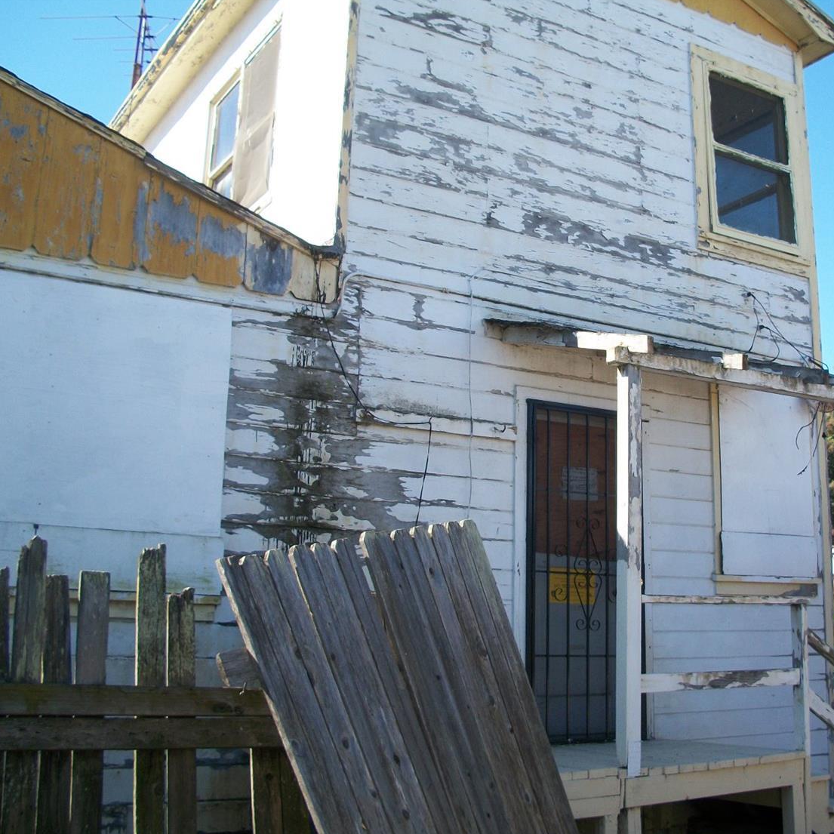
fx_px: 1145
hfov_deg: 39.7
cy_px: 420
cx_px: 530
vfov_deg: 40.0
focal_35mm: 42
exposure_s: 1/500
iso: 94
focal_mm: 6.3
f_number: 3.1
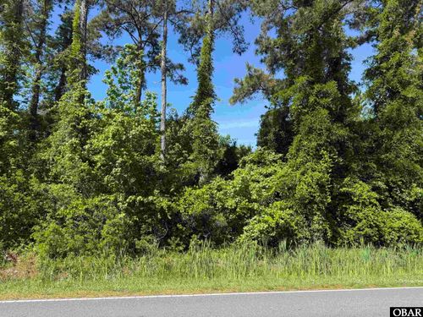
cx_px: 212
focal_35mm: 24
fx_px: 293
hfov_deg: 71.6
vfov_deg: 56.8
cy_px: 158
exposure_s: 1/1901
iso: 80
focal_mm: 6.76
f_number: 1.78
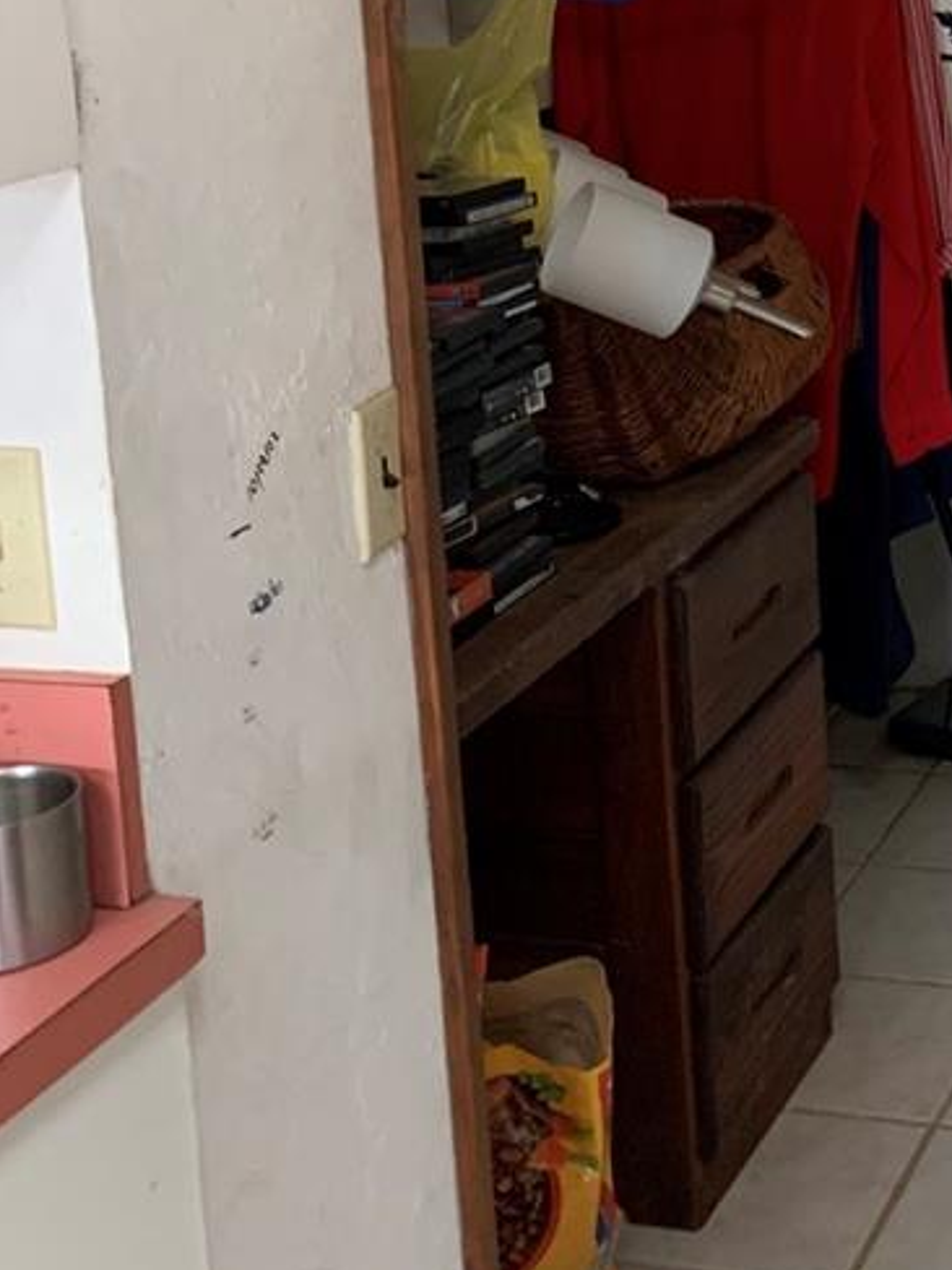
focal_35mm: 64
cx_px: 1082
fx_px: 2347
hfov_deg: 21.6
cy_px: 36
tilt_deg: -4.9
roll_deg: +2.6
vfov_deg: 28.6
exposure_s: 1/60
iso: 320
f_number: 1.8
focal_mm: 4.25
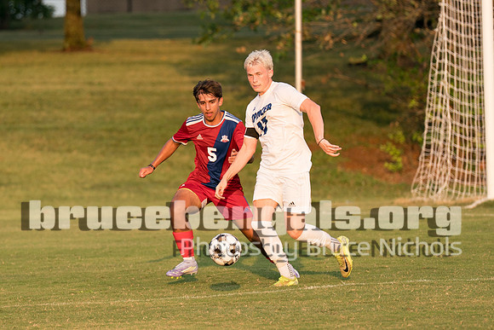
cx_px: 210
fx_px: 5697
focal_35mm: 415
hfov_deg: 5.0
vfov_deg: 3.3
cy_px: 163
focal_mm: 200
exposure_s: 1/1250
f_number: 2.8
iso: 250
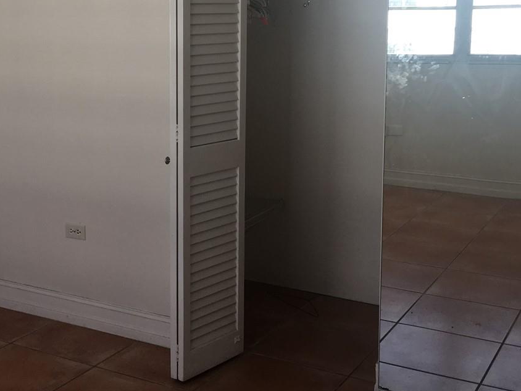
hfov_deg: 34.7
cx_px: 185
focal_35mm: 55
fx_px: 828
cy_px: 128
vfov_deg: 26.4
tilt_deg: -7.7
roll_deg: -0.6
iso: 32
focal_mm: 4.15
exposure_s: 1/120
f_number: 2.2
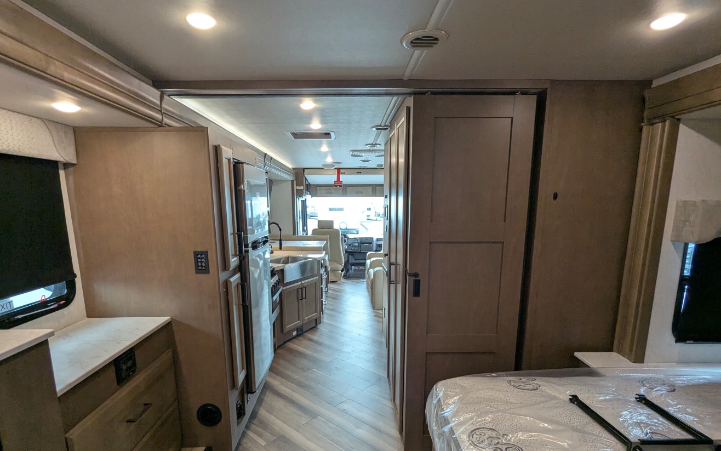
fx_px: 354
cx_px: 353
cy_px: 270
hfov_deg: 91.1
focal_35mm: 18
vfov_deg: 64.4
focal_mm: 2.35
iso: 172
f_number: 2.2
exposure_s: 1/81.9
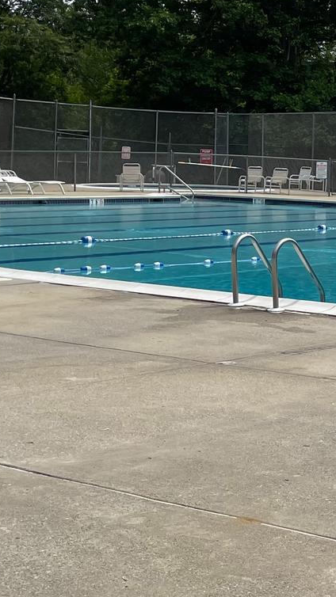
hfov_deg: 15.0
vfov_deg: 28.4
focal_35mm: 74
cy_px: 211
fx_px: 1172
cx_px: 521
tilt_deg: -3.8
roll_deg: -0.3
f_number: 1.6
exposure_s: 1/5618
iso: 32
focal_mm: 5.1
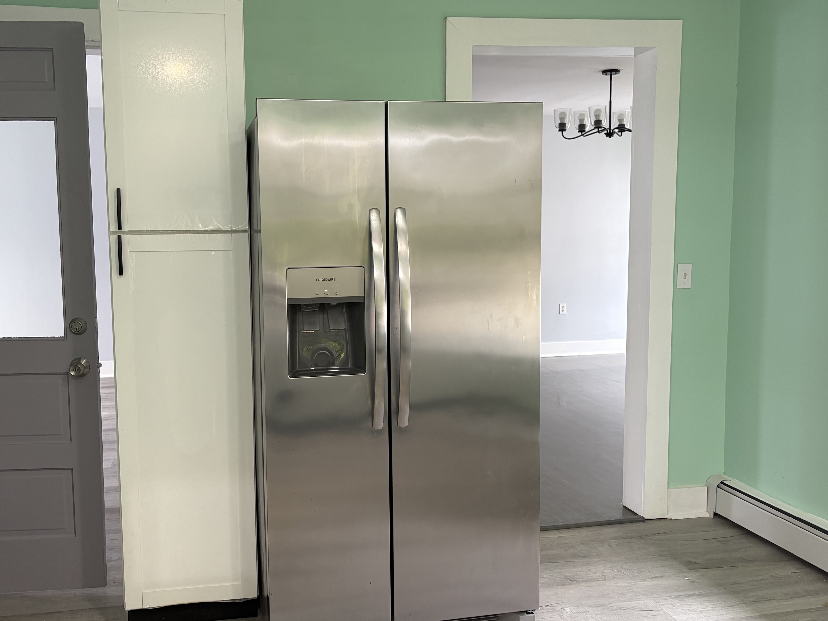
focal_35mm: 32
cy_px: 301
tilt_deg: -5.9
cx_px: 340
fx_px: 765
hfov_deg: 56.5
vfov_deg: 44.2
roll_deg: +0.3
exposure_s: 1/60
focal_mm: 5.96
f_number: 1.6
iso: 100
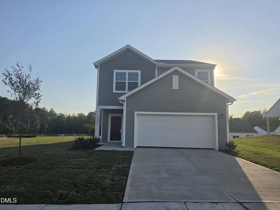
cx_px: 140
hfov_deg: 73.9
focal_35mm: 23
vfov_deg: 58.9
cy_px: 105
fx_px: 186
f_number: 1.4
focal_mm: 6.5
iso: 32
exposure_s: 1/7939
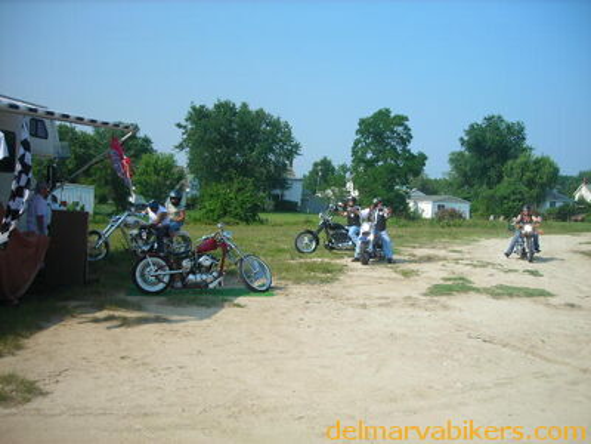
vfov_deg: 37.7
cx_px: 296
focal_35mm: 38
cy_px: 222
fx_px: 649
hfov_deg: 49.0
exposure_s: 1/145
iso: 50
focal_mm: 6.3
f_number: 6.4
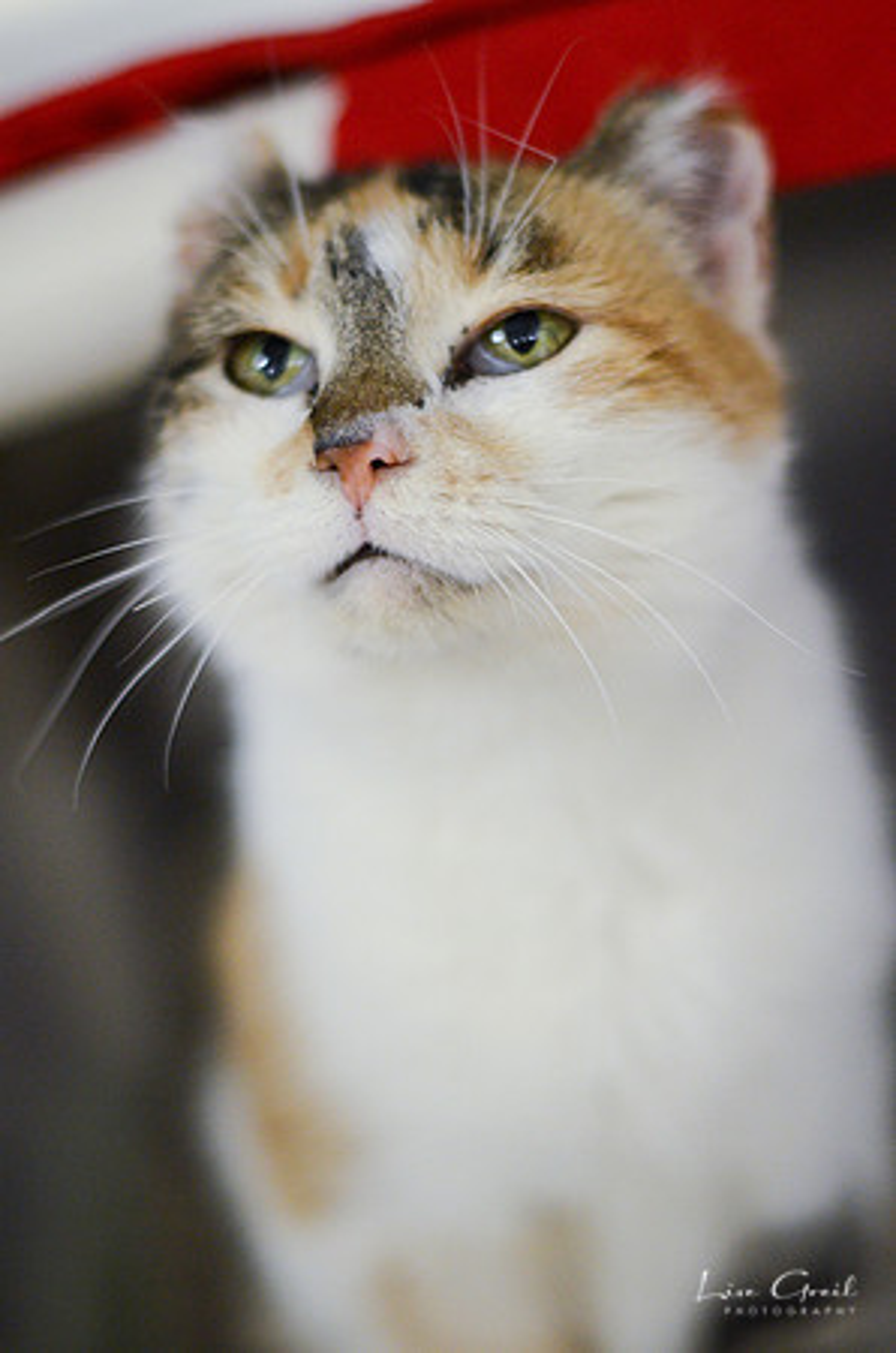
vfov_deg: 27.0
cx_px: 448
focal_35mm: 75
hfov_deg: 18.1
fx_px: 2813
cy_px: 676
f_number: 1.8
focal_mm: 50
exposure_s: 1/160
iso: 2000
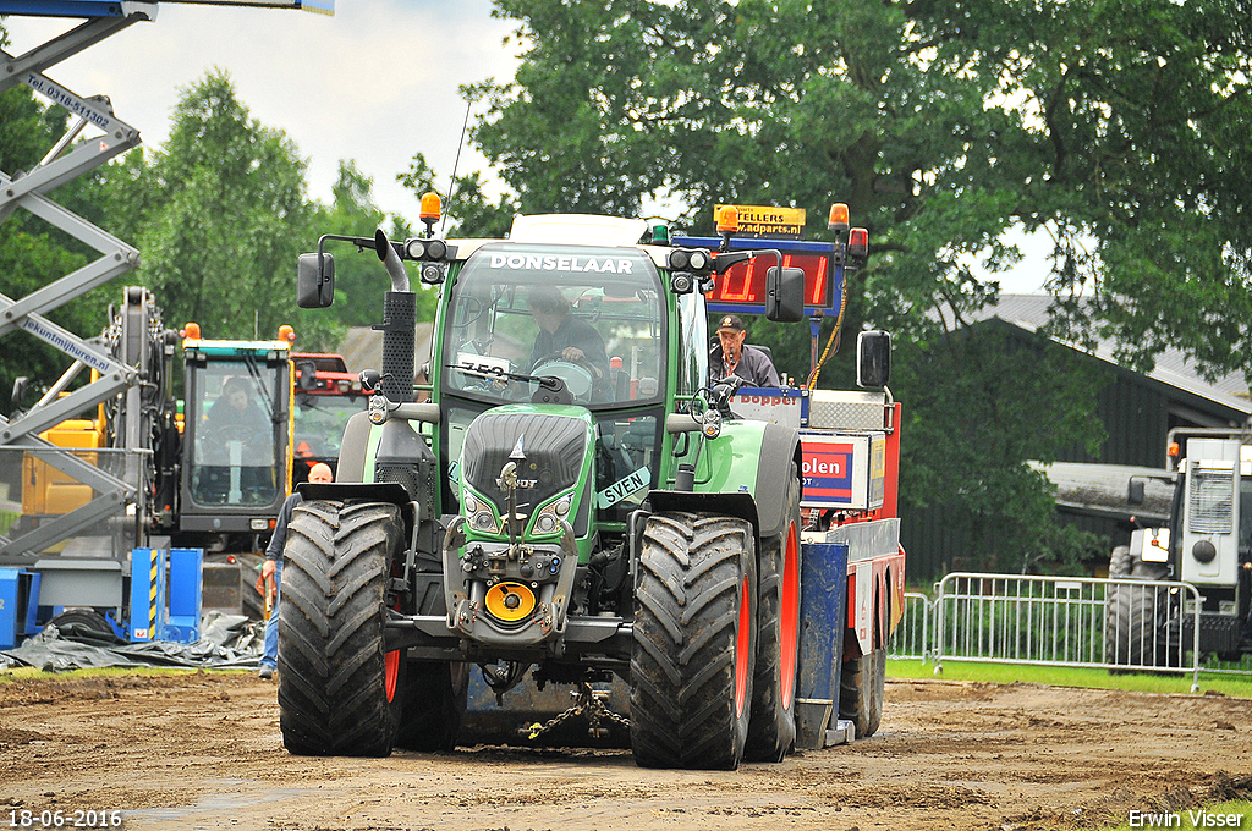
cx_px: 626
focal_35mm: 330
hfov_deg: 6.3
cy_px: 416
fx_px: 11462
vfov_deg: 4.2
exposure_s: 1/1000
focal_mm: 220
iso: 500
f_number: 5.6
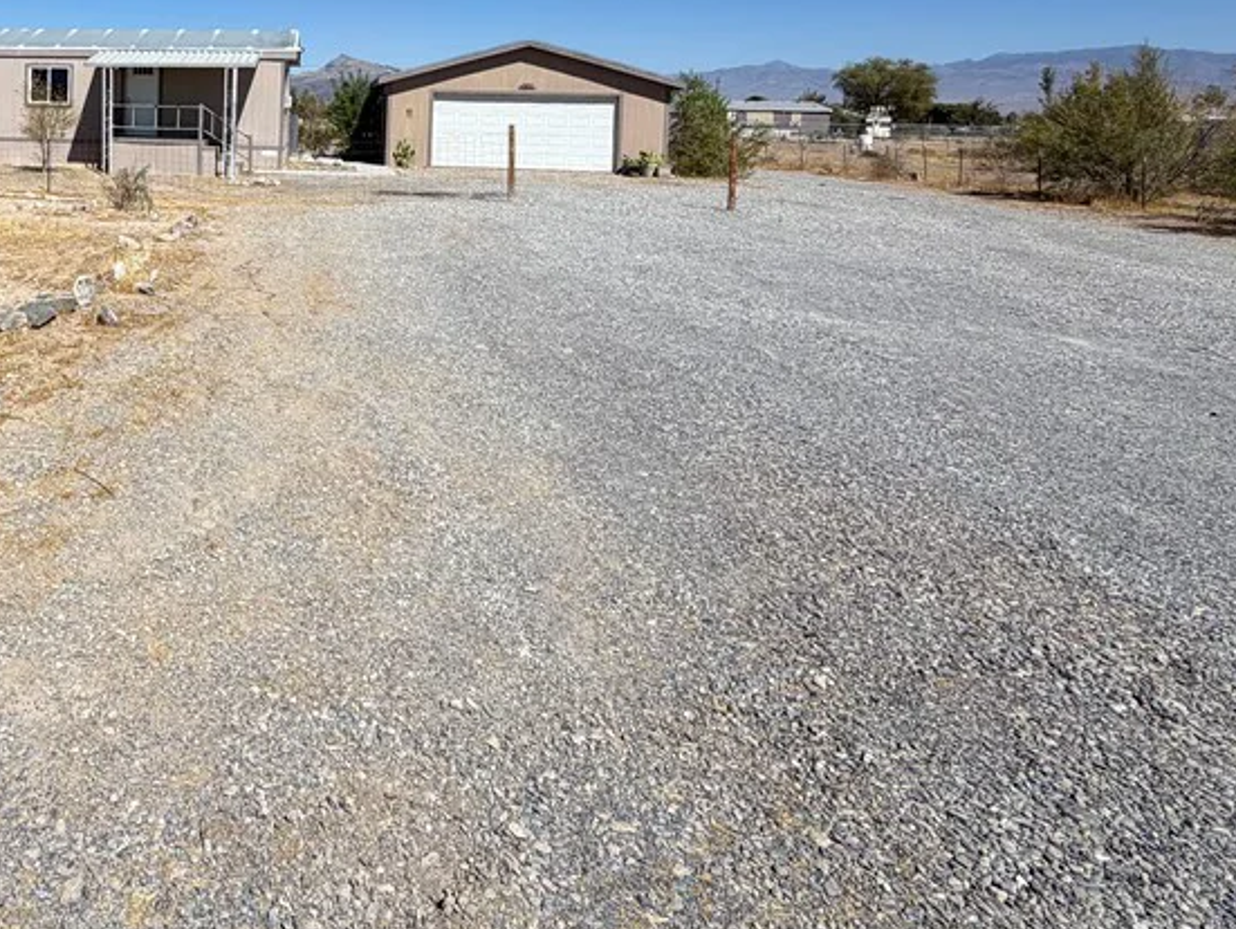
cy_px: 148
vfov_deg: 49.1
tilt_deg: -2.1
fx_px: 929
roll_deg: -0.6
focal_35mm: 26
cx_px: 137
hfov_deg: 58.2
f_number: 2.2
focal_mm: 2.22
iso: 20
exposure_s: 1/1613
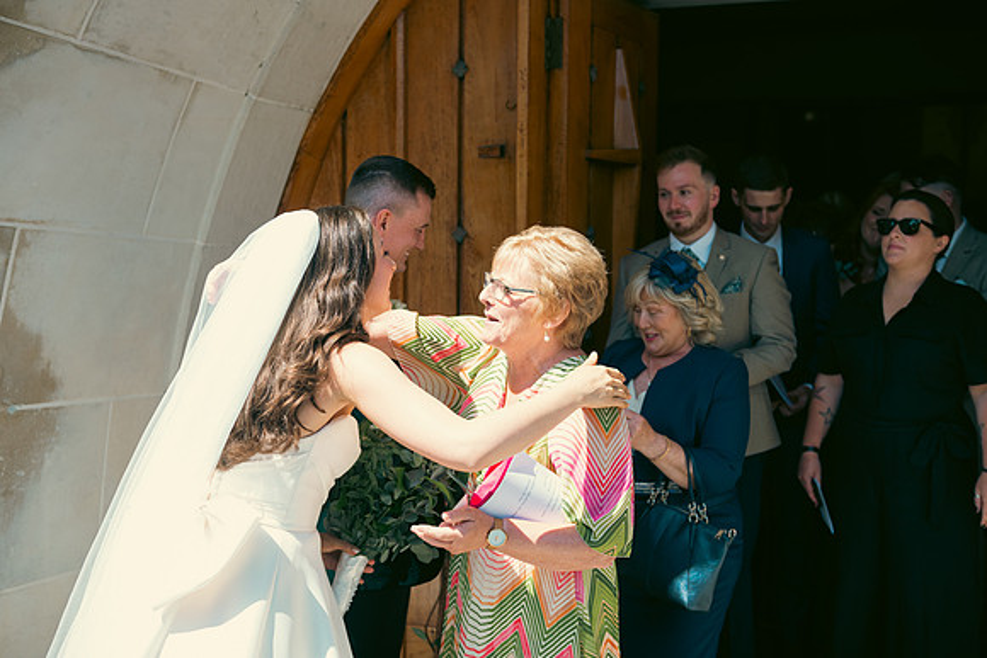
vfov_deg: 29.9
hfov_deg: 43.6
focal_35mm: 45
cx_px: 494
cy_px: 329
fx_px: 1234
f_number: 3.5
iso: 100
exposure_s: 1/500
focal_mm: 45
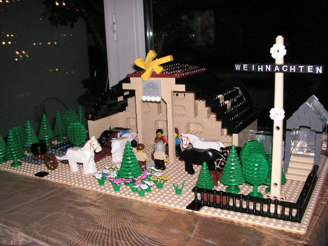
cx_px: 164
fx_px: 360
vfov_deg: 37.7
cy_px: 123
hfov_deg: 49.0
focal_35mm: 38
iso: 160
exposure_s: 1/45
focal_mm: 6.3
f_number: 3.3
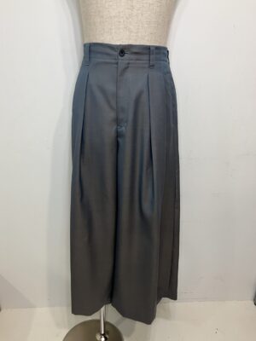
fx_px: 276
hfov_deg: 49.7
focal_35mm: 28
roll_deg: -0.8
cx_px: 128
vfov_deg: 63.4
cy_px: 170
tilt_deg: -23.6
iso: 125
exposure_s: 1/50
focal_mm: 3.99
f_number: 1.8
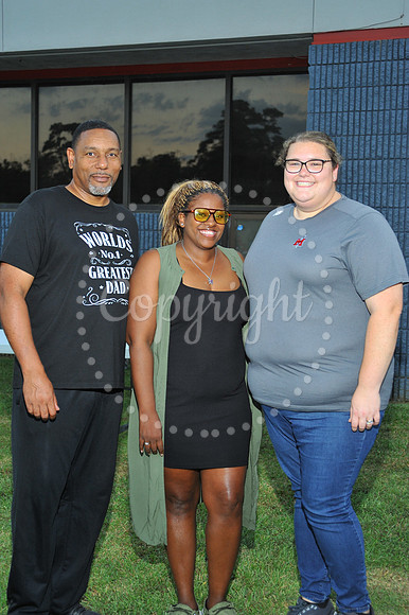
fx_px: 1024
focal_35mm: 60
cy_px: 308
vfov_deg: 33.4
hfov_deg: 22.6
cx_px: 204
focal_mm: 60
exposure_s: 1/60
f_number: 6.3
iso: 800
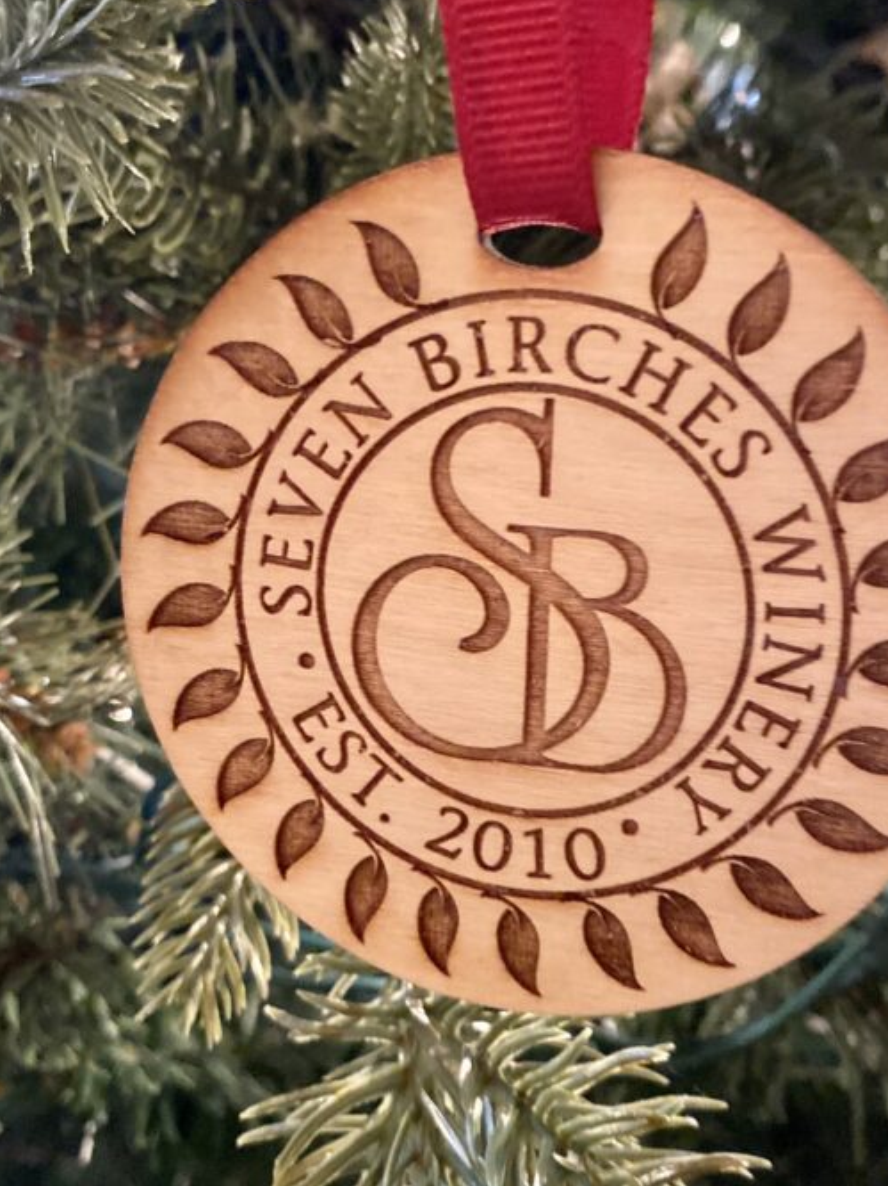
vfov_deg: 46.8
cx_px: 534
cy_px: 589
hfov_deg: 35.8
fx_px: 1369
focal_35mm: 40
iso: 800
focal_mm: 4.25
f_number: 1.8
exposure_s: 1/30
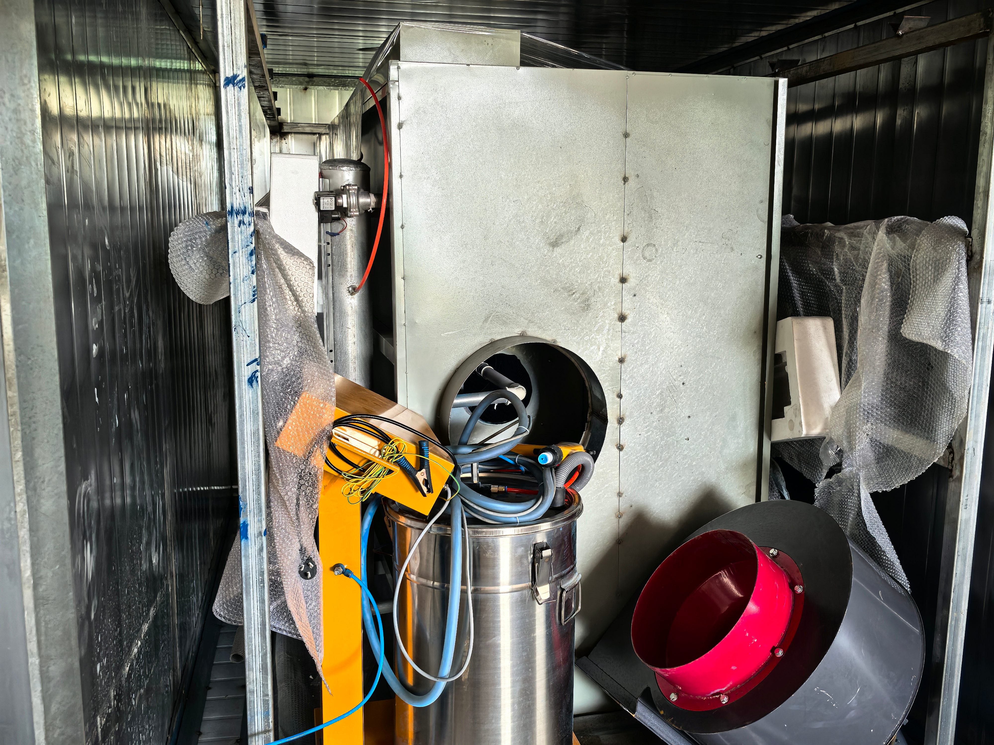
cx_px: 497
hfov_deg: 58.4
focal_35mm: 31
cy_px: 372
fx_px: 890
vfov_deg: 45.4
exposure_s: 1/100
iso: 200
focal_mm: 6.35
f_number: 2
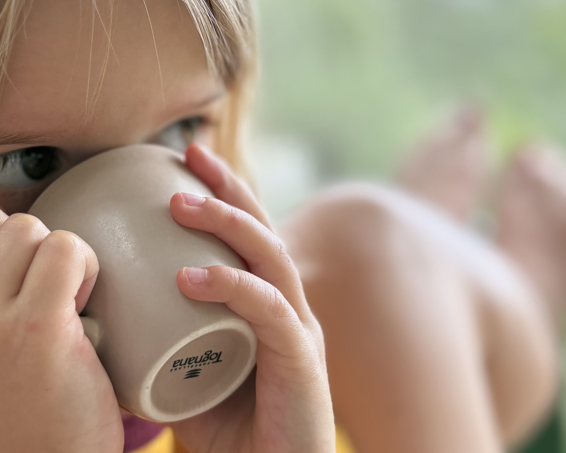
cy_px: 89
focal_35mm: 53
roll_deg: +1.9
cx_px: 178
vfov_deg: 28.0
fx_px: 888
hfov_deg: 34.9
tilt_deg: -0.4
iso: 125
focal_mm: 5.96
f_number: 1.6
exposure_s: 1/234
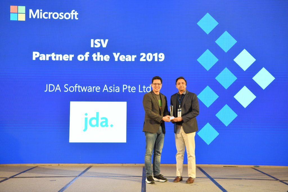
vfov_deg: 28.1
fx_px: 384
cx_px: 144
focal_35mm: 48
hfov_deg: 41.1
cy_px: 96
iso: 1000
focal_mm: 48
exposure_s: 1/100
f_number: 4
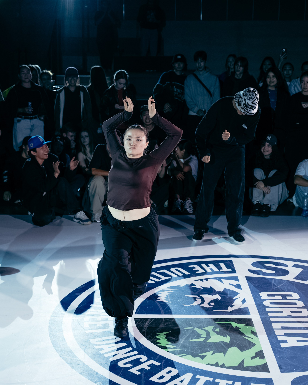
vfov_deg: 29.9
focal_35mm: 63
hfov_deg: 24.1
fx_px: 722
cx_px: 165
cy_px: 192
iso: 3200
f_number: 2.8
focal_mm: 45
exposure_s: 1/800
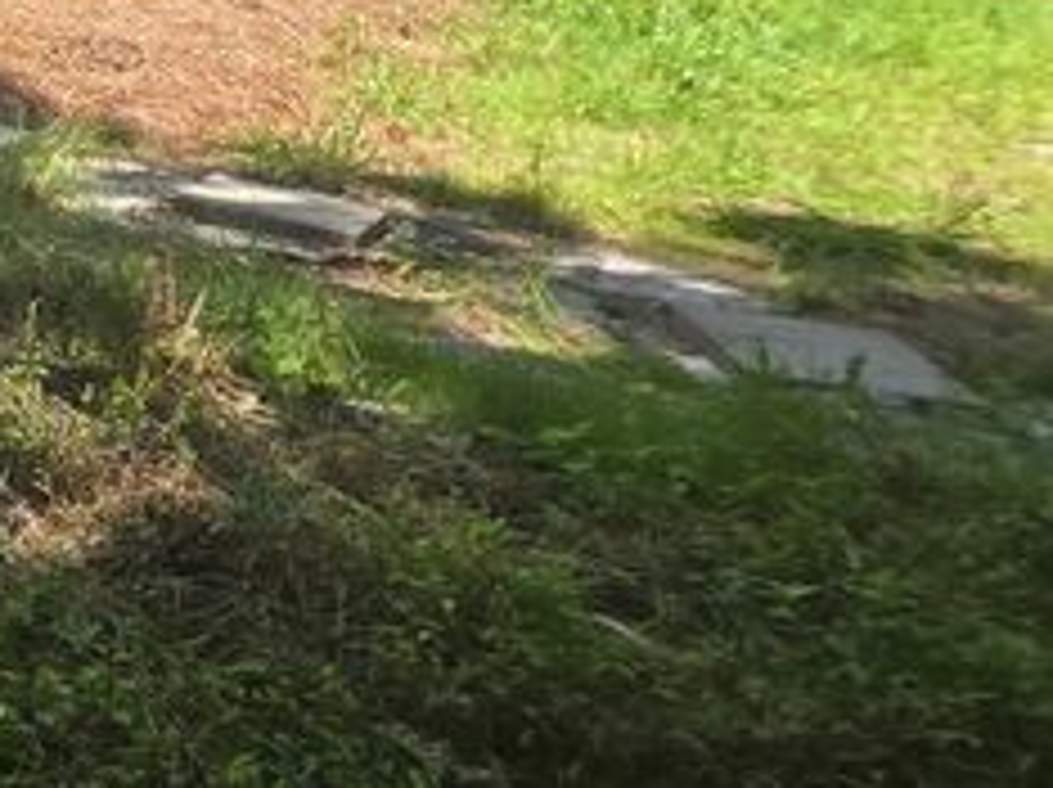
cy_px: -131
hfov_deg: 20.4
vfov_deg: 23.6
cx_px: -954
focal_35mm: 57
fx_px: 1732
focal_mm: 2.2
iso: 40
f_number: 1.9
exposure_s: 1/679
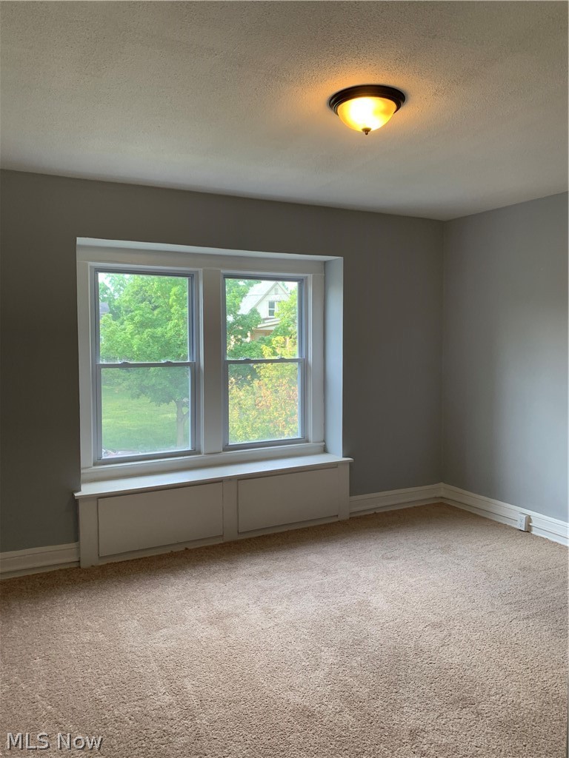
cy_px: 379
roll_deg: +0.4
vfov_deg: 67.3
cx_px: 284
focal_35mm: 26
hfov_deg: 53.1
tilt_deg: -2.3
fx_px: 570
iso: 80
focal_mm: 4.25
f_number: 1.8
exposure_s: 1/120
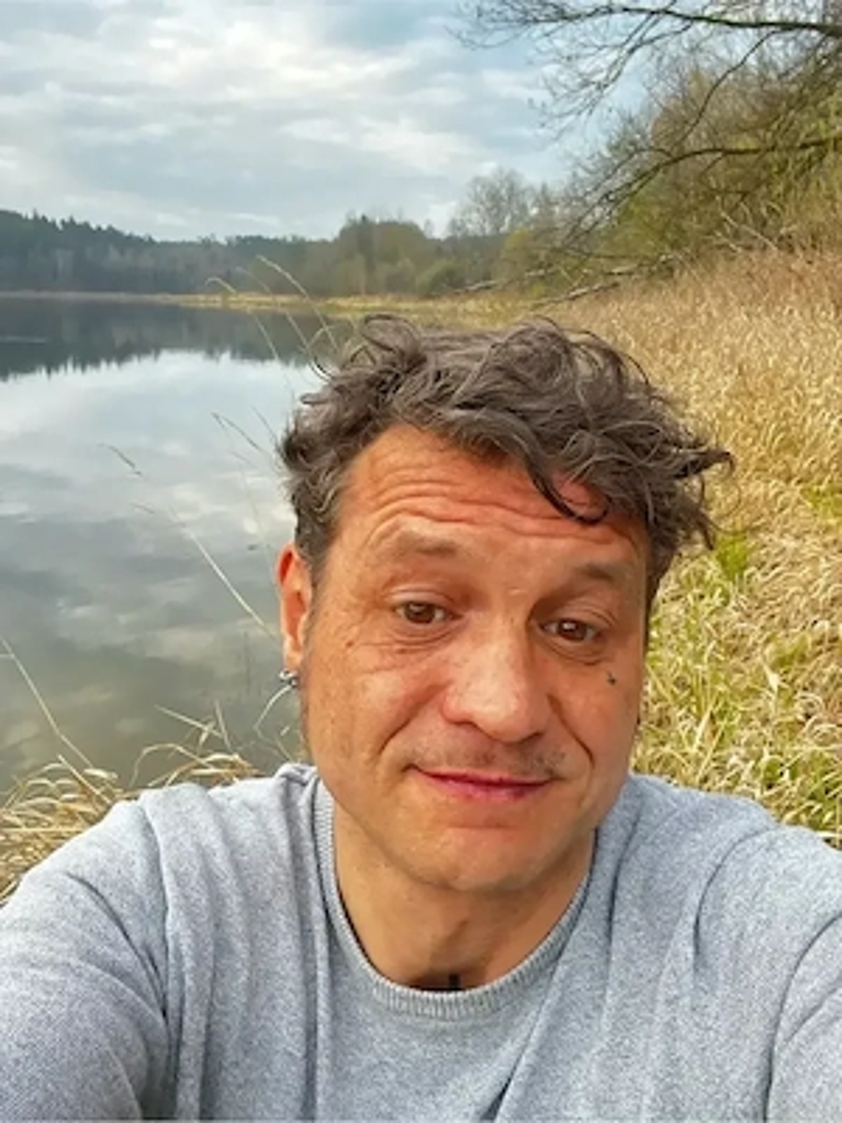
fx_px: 973
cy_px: 562
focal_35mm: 30
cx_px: 421
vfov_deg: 60.0
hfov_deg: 46.8
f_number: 2.2
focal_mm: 2.71
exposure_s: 1/114
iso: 100
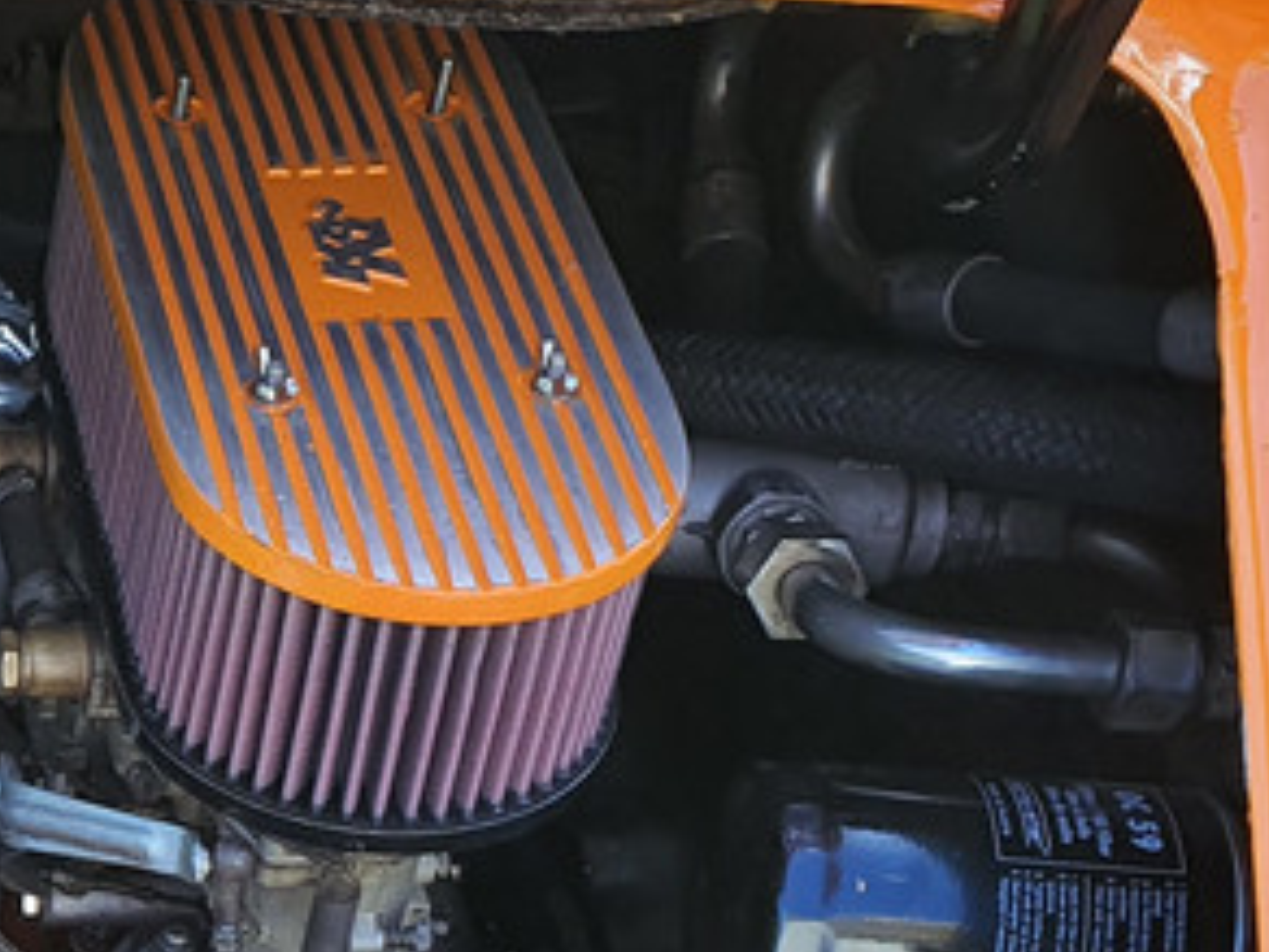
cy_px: 1061
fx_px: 3483
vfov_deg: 15.1
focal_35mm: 95
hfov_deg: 18.3
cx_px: -637
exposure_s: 1/100
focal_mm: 4.3
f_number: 2.4
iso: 64
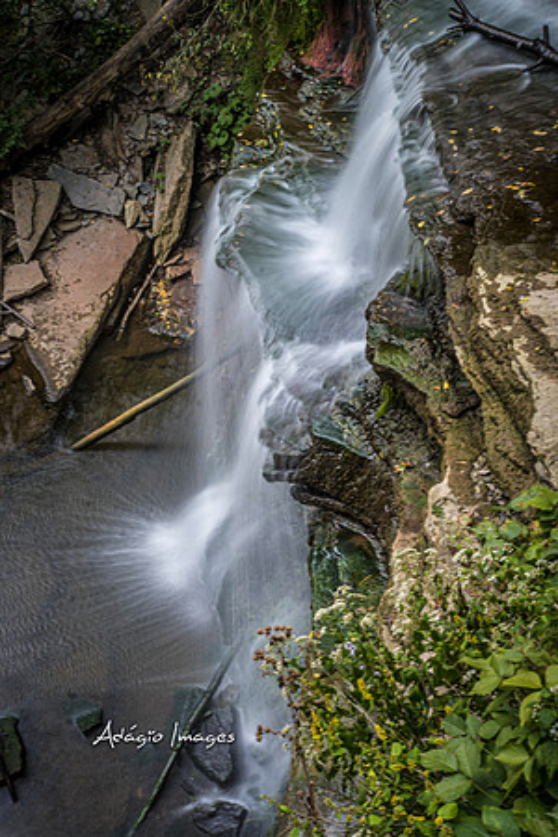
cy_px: 418
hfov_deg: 28.9
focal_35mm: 46
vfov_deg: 42.3
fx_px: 1081
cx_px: 279
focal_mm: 31
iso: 100
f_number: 25
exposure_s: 1.6
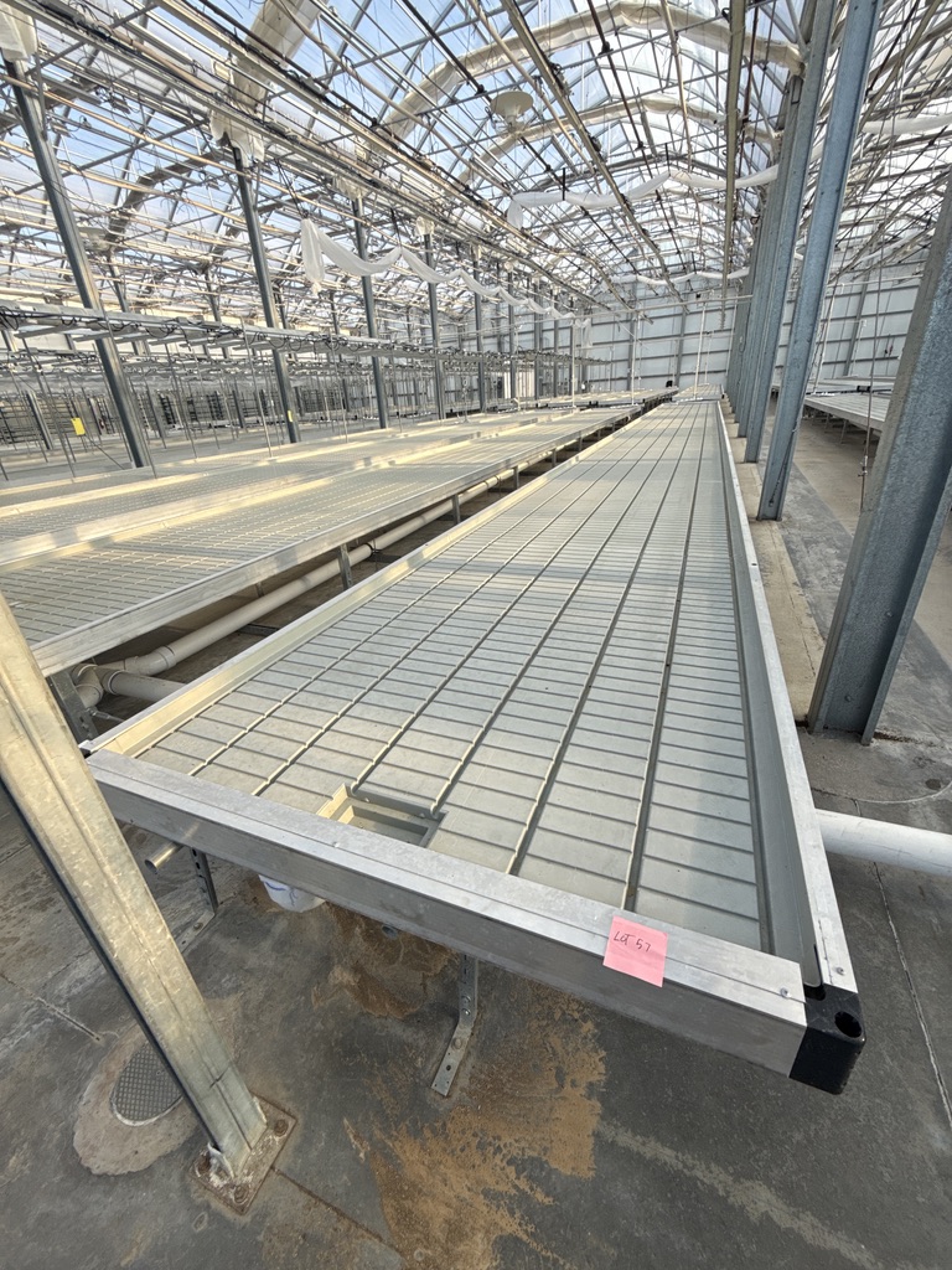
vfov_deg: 102.1
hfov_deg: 85.7
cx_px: 476
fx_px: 513
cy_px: 635
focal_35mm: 14
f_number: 2.2
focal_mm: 2.22
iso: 50
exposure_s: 1/510
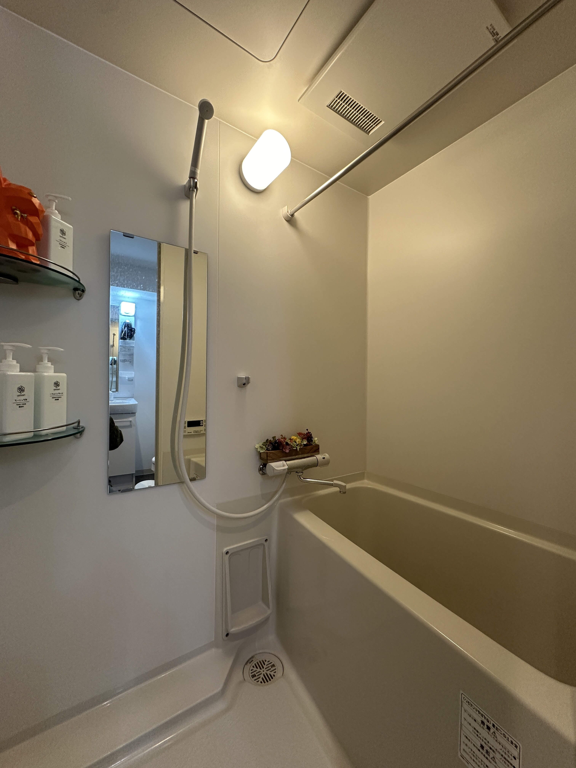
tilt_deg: +0.1
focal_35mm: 14
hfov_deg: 85.7
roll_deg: +0.3
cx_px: 288
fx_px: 311
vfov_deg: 102.1
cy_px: 384
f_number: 2.2
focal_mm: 2.22
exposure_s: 1/120
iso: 250
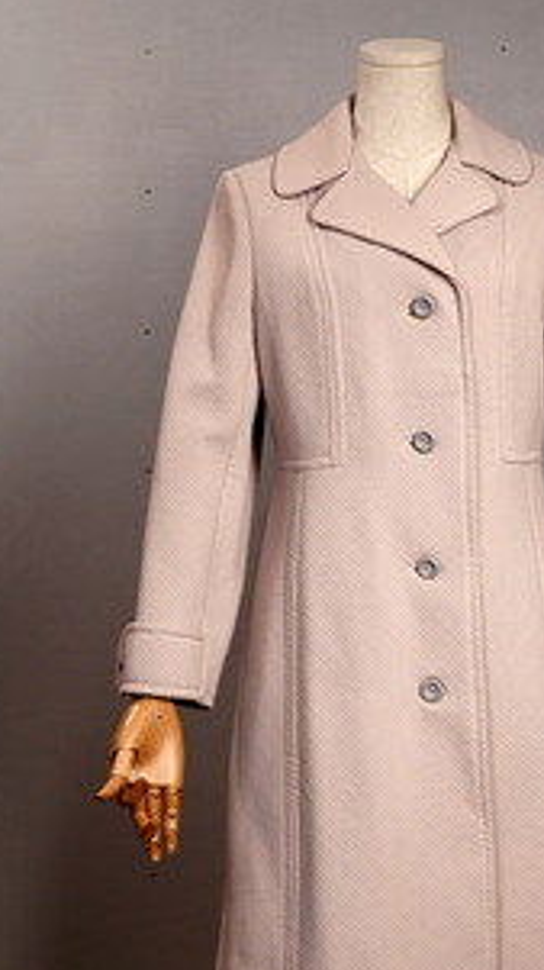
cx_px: 394
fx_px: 1669
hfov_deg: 18.4
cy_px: 582
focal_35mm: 65
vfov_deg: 32.3
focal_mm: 32
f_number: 8
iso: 250
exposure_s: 1/25
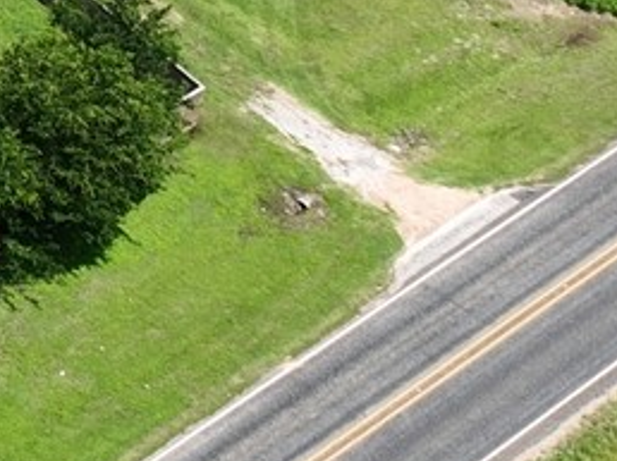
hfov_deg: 8.8
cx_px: -1220
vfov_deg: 7.4
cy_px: -662
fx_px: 3312
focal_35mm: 186
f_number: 2.8
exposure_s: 1/1600
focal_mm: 12.29
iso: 100
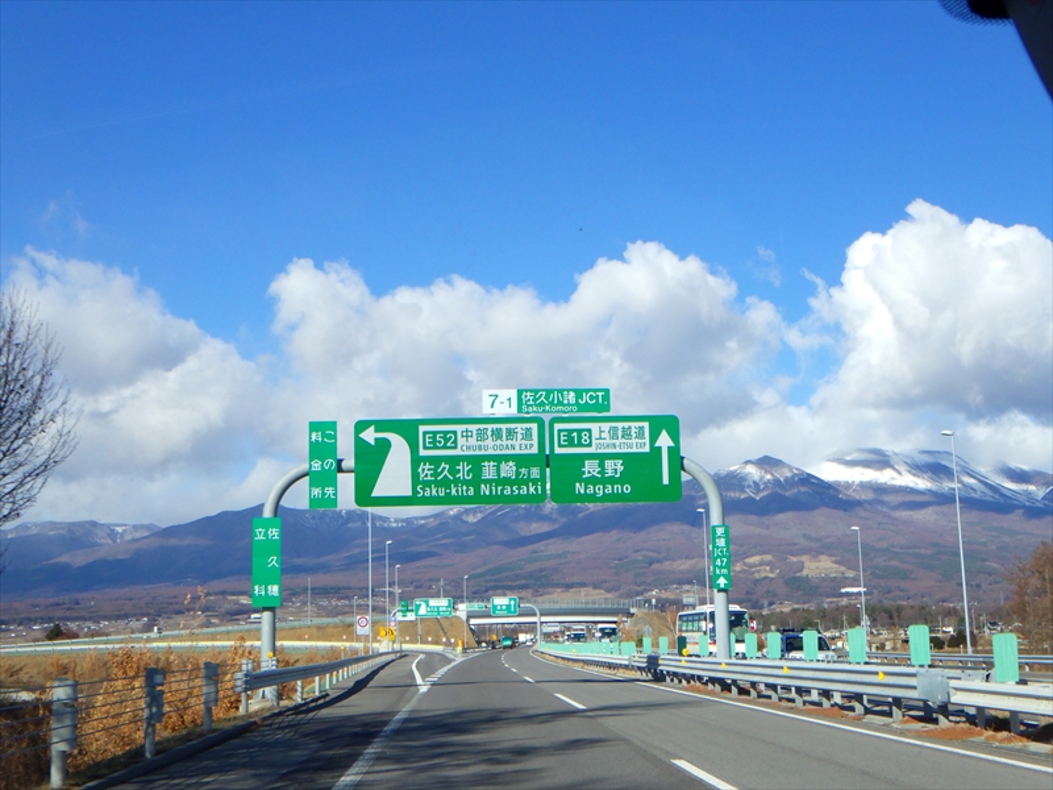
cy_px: 395
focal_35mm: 41
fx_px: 1247
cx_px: 526
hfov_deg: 45.8
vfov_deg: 35.1
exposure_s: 1/500
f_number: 5.3
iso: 125
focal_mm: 9.1
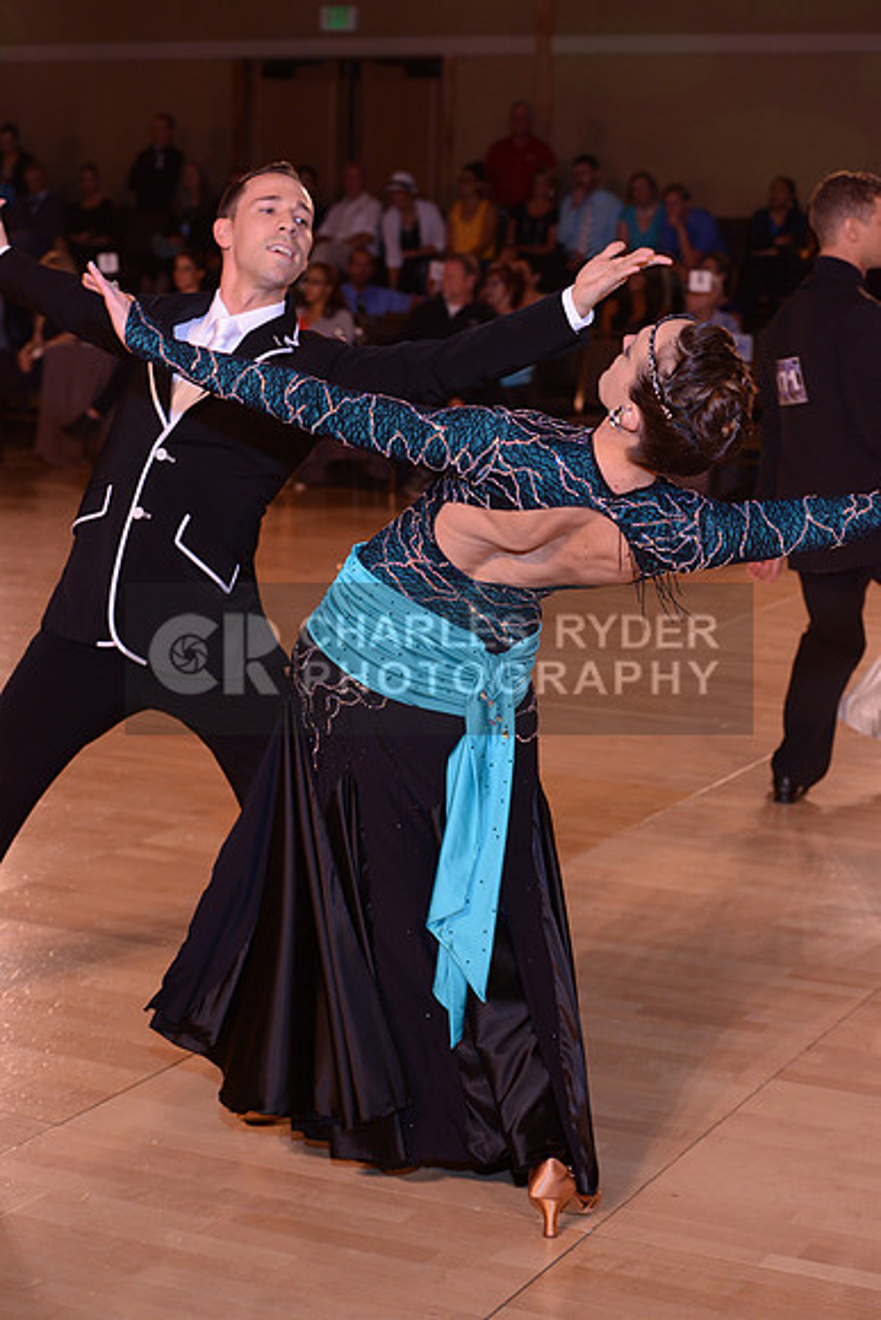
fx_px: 3742
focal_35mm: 102
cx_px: 440
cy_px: 660
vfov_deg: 20.0
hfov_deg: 13.4
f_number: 5
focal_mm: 102
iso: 1600
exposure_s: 1/250
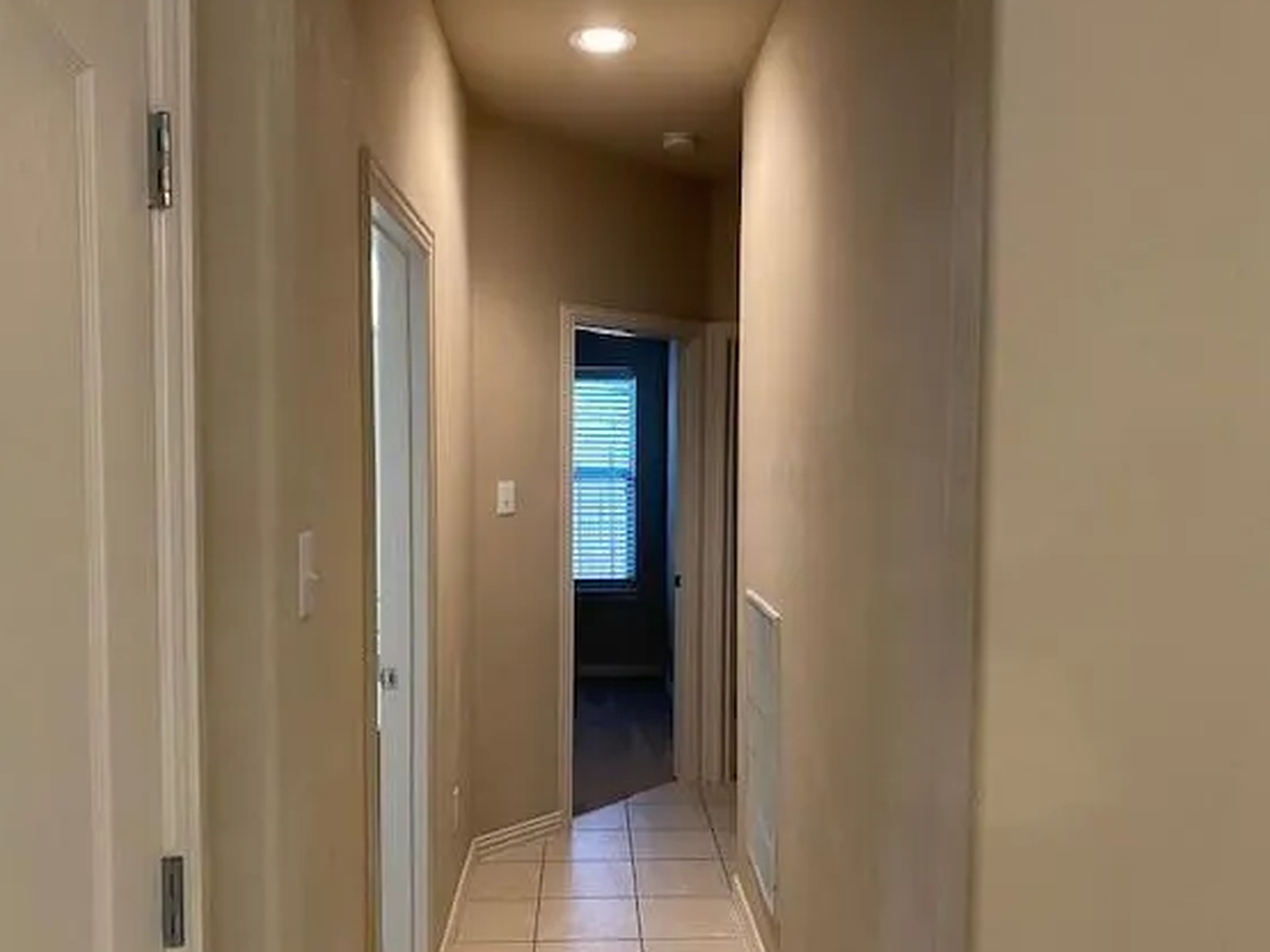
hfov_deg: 60.0
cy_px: 517
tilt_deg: -3.2
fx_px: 1100
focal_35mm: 30
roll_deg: -1.2
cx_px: 654
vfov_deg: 46.7
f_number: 1.8
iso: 320
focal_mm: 4.25
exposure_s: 1/60
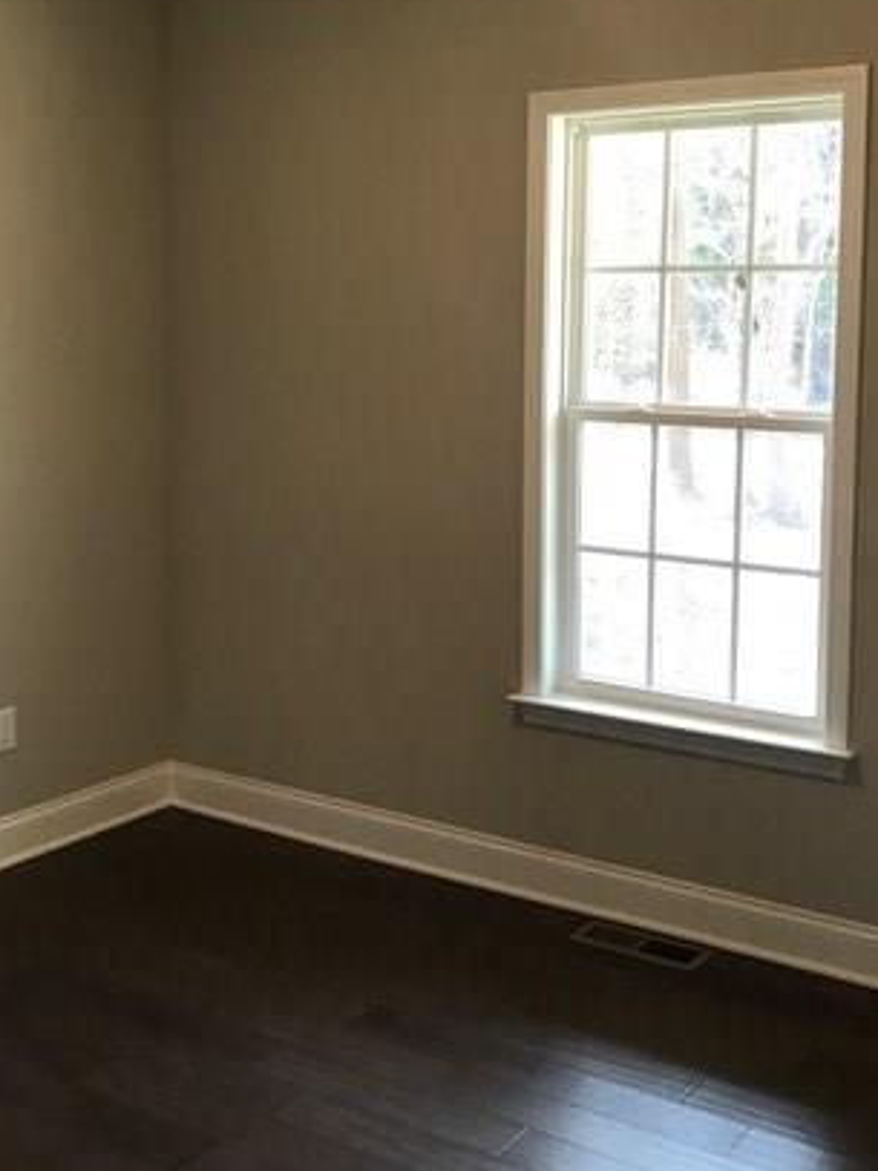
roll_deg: -1.4
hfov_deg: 32.9
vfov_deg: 42.7
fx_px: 1489
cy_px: 463
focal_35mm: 44
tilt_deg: -5.8
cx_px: 432
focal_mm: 3.99
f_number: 1.8
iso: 32
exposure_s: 1/30
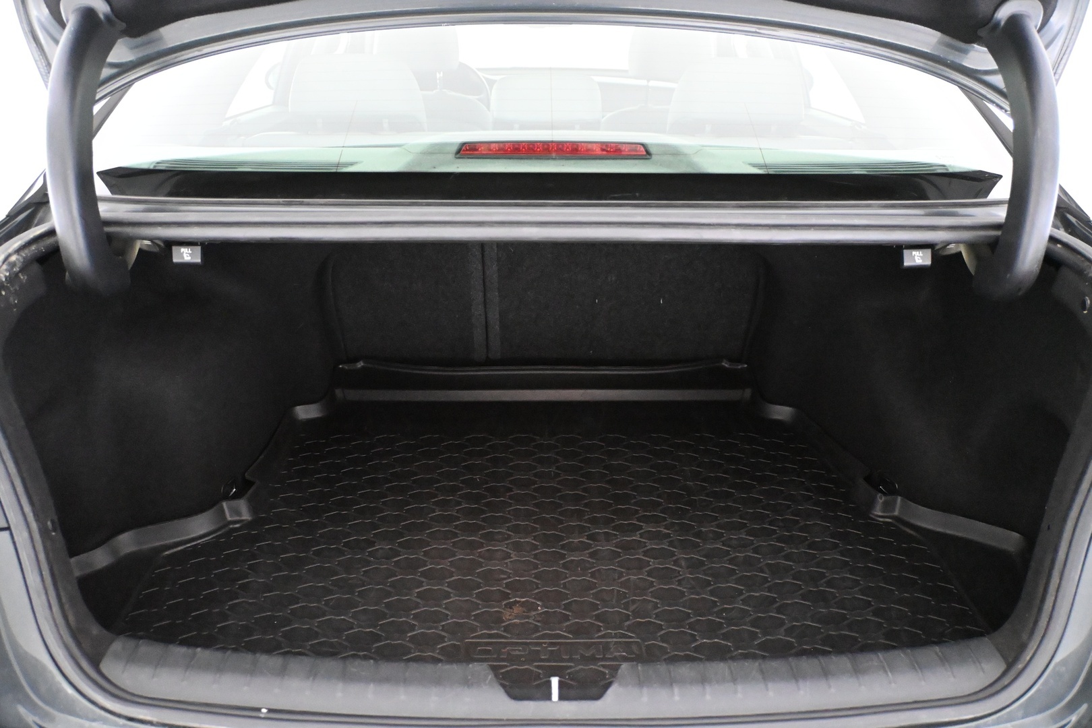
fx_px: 910
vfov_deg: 43.6
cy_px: 364
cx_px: 546
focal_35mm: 30
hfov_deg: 61.9
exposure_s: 1/60
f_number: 3.8
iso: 10000
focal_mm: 20
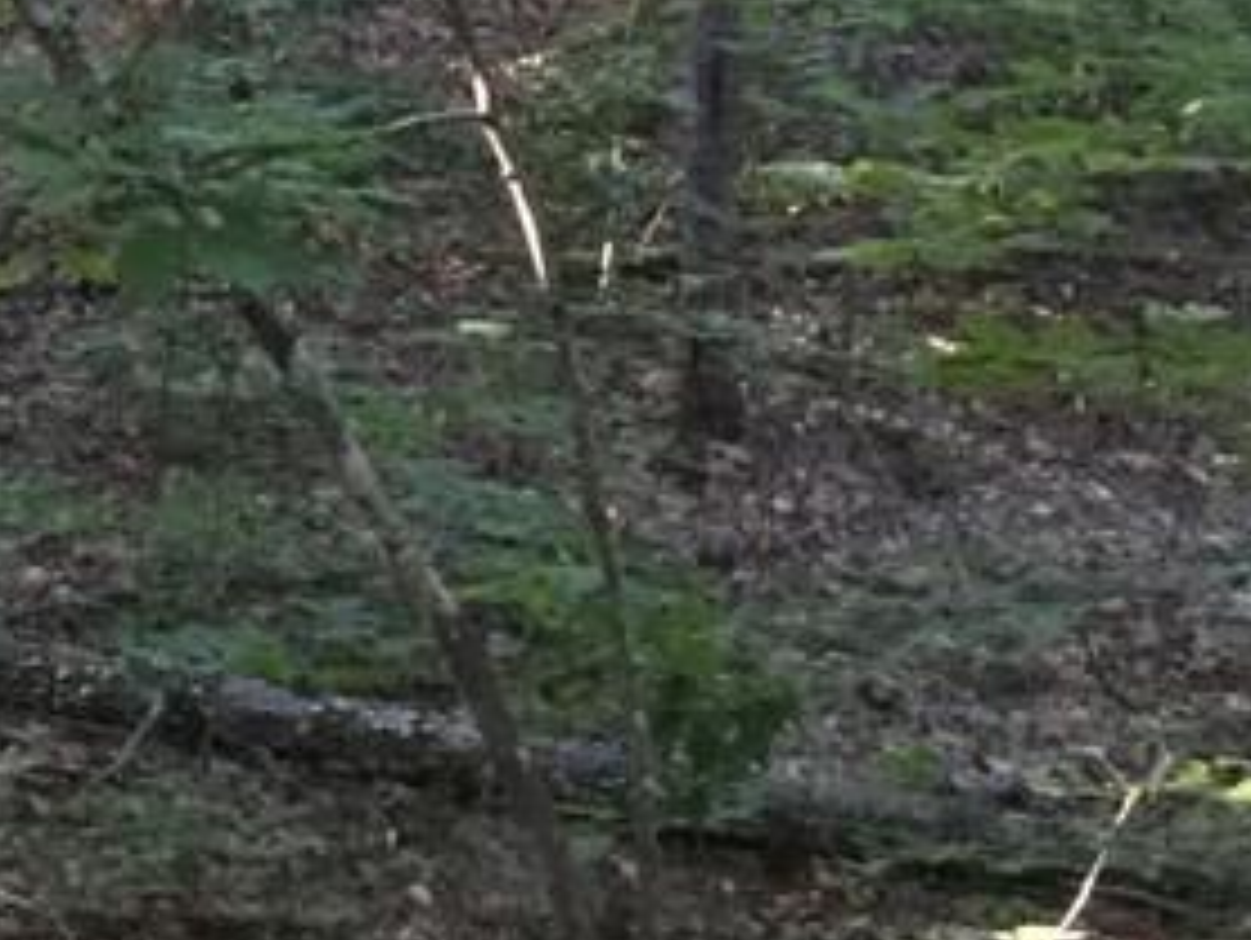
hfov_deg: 15.6
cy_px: 603
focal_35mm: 114
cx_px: -742
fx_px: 4123
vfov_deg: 13.0
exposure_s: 1/30
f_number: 2.4
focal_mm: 3.3
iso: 200
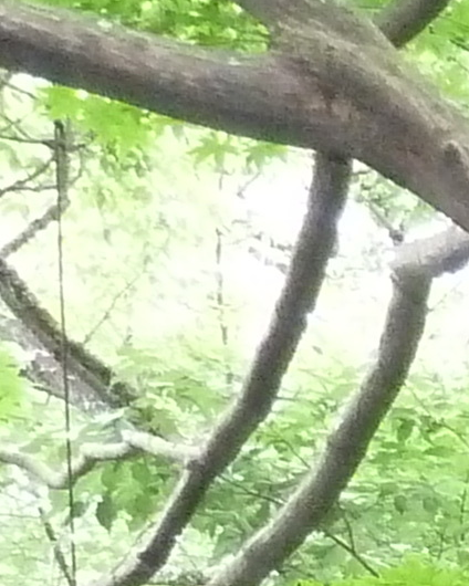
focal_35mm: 184
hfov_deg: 6.4
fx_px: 3193
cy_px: 1504
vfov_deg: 9.2
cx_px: 2000
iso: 500
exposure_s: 1/30
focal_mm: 4.1
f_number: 3.3
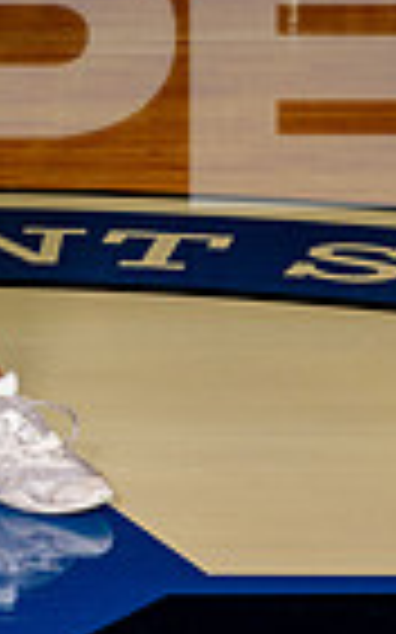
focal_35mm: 212
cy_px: -243
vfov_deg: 9.7
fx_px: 3664
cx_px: -166
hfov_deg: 6.1
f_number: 7.1
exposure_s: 1/320
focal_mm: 65
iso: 800
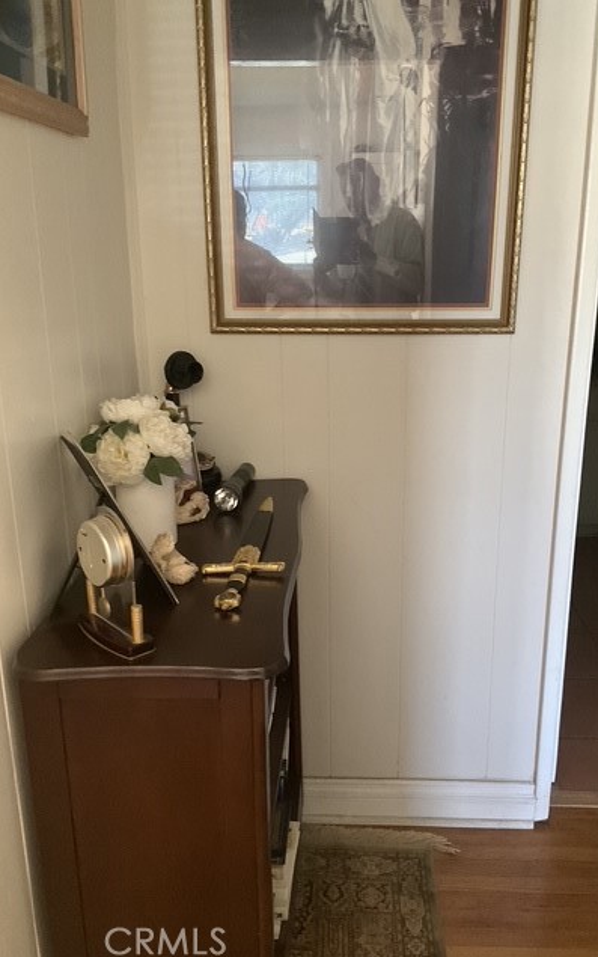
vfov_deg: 61.2
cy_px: 481
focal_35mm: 31
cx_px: 325
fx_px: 808
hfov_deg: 40.6
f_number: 1.8
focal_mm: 3
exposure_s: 1/30
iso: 320
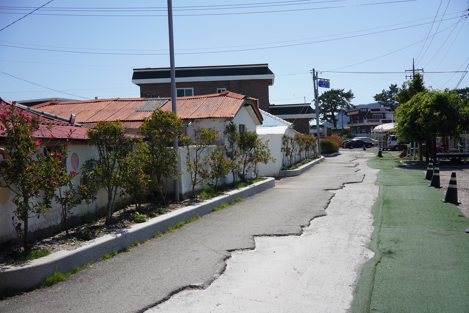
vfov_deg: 37.9
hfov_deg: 54.4
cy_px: 156
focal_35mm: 35
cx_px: 234
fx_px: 456
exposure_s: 1/125
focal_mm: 35
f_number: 13
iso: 100
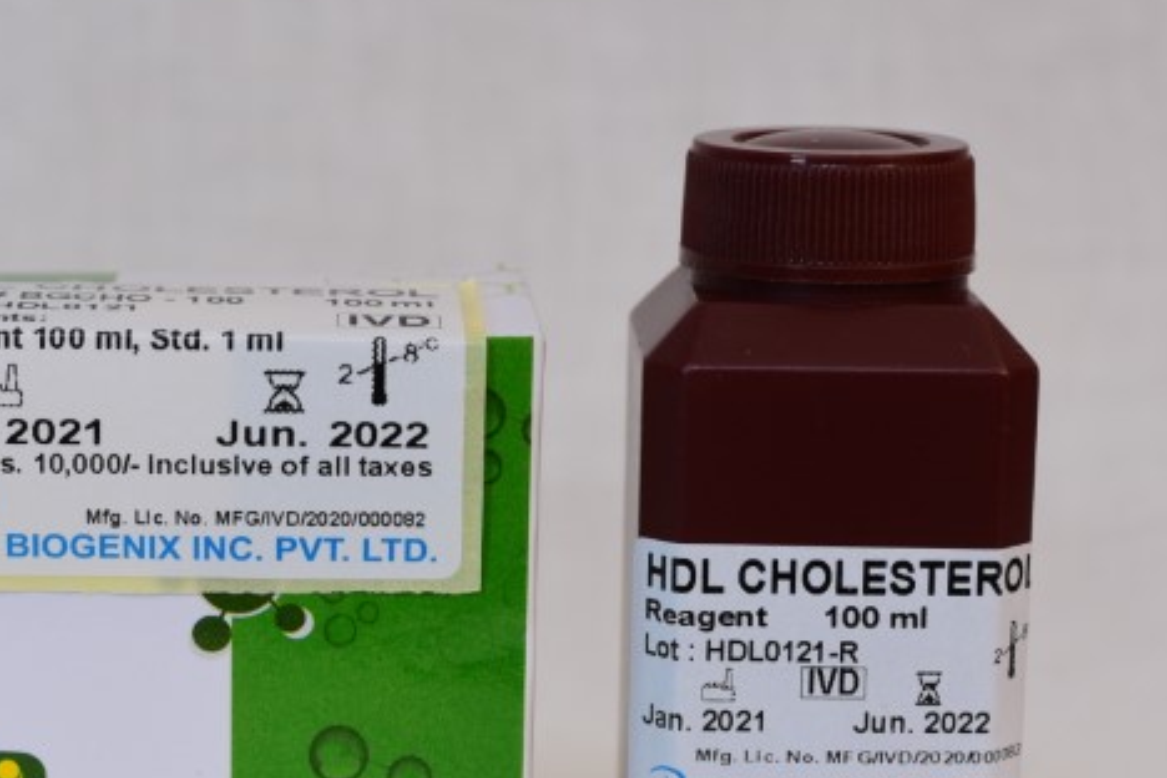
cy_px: 511
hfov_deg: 21.1
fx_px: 3112
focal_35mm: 96
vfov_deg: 14.2
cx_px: 335
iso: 320
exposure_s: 1/80
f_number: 6.3
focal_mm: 50
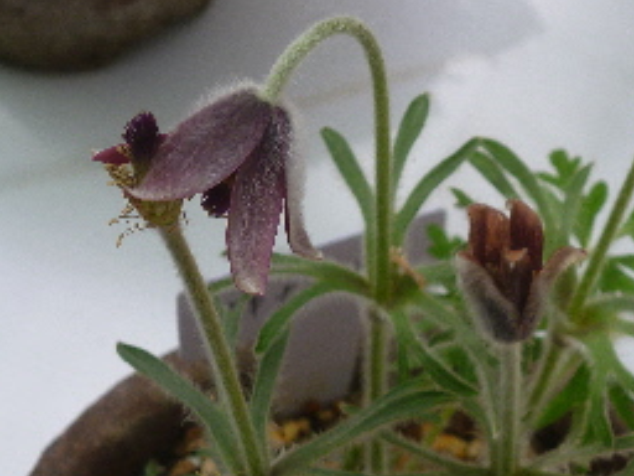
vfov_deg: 11.5
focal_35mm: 129
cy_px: 281
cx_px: 493
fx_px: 2363
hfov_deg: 15.2
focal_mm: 11.7
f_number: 4.1
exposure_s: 1/250
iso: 100
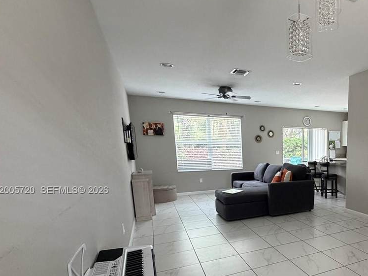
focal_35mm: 24
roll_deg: +1.0
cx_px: 301
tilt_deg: -8.2
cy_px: 191
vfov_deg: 55.2
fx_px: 255
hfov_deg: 64.4
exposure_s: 1/80
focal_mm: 2.22
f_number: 2.2
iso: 320
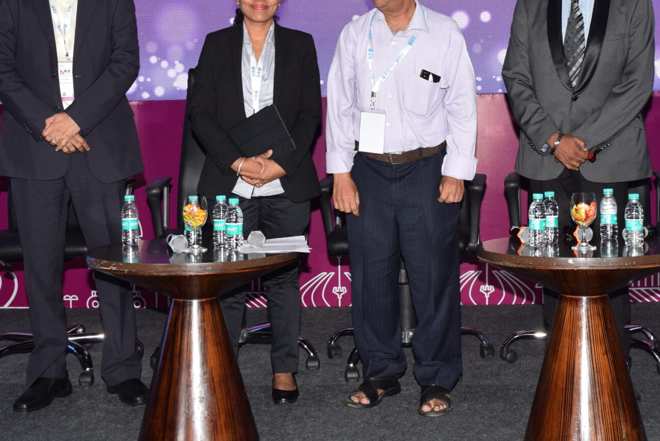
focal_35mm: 59
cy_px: 128
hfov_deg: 33.8
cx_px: 399
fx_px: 1082
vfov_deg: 22.9
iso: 400
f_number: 5.6
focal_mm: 20
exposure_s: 1/100
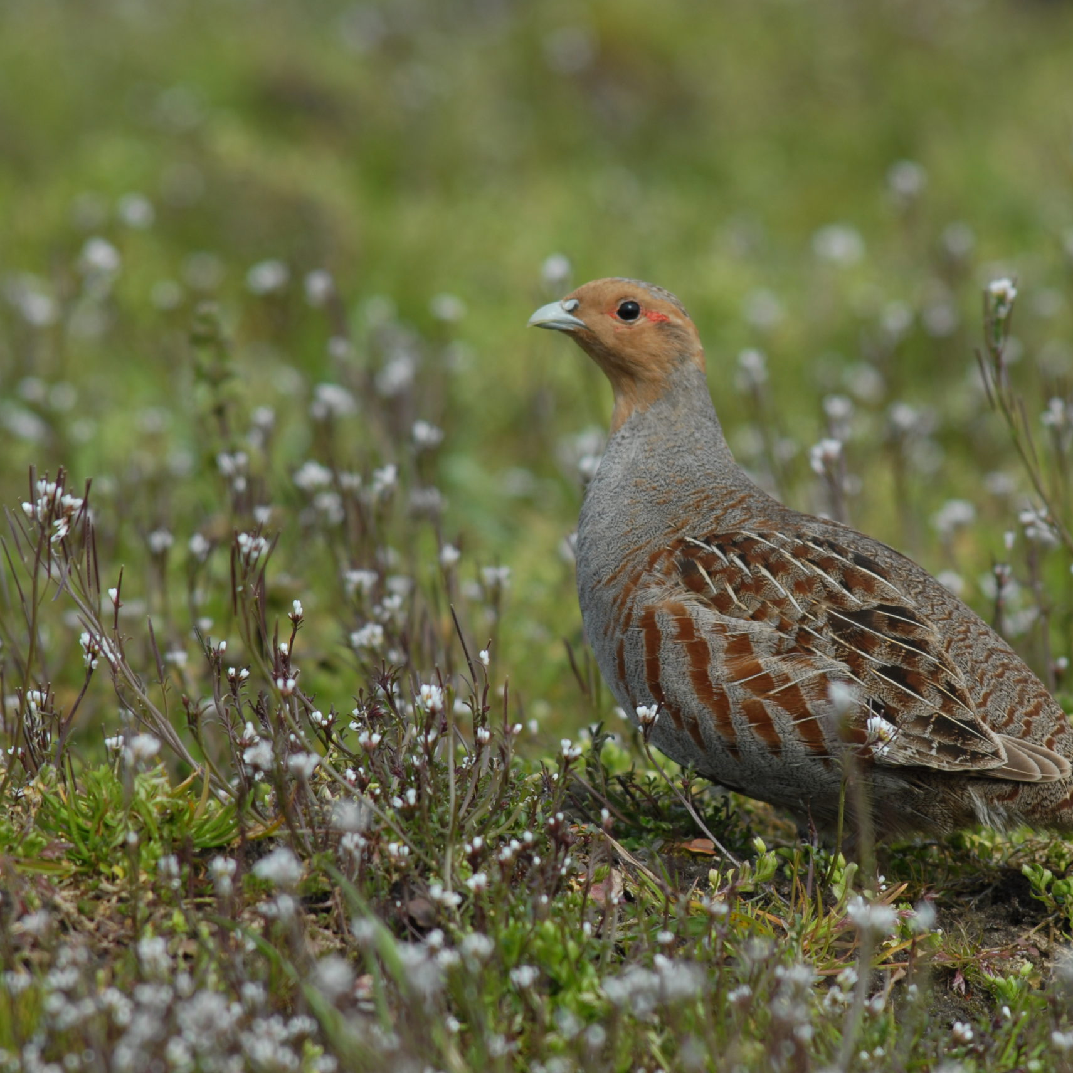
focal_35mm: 955
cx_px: 707
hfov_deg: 1.8
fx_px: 33491
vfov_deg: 1.8
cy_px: 537
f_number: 5.6
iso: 100
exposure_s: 1/250
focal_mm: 500
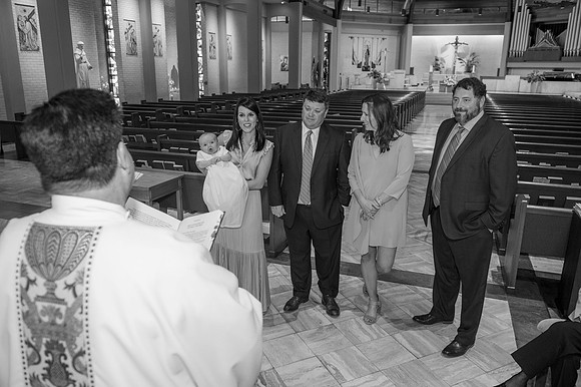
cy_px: 194
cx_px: 290
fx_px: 452
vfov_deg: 46.4
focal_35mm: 28
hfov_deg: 65.5
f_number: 4.5
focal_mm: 28
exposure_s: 1/100
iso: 1000
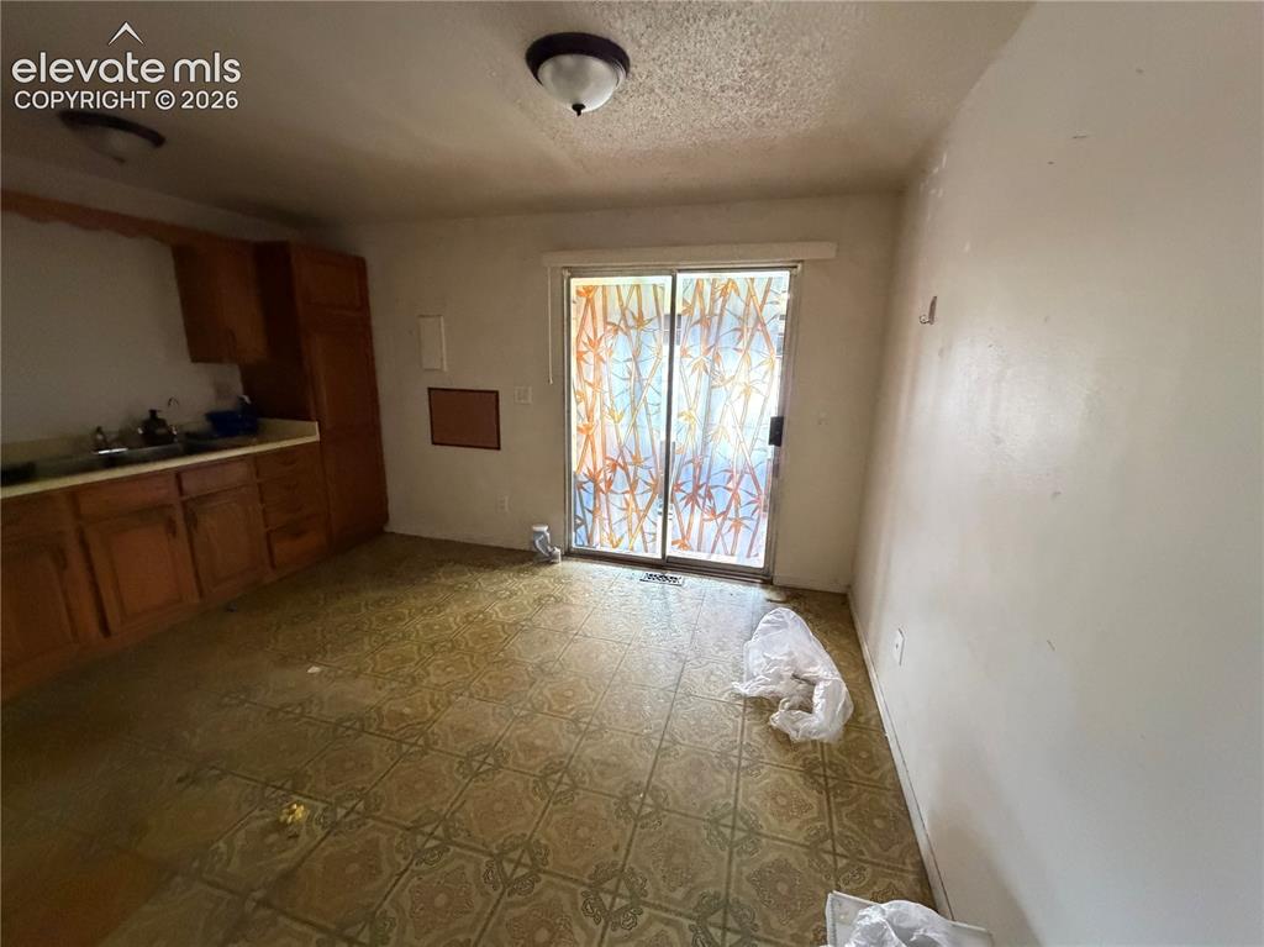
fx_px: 511
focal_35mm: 14
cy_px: 474
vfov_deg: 85.6
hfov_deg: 102.1
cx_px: 632
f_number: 2.2
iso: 1000
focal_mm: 2.22
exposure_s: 1/60
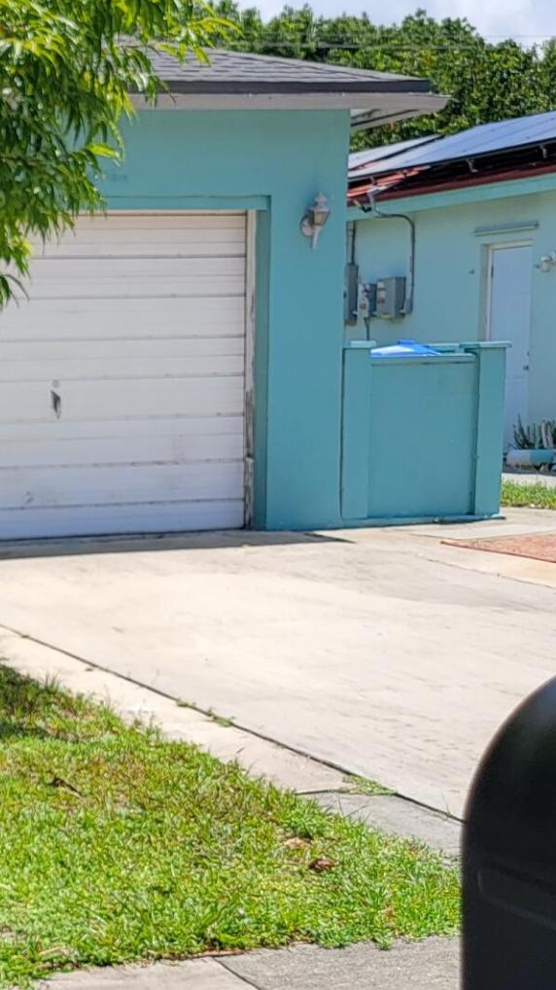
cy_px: 703
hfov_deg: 15.7
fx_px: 1941
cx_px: -109
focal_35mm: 74
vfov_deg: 28.3
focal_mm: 6.7
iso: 16
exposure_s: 1/756
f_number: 1.8
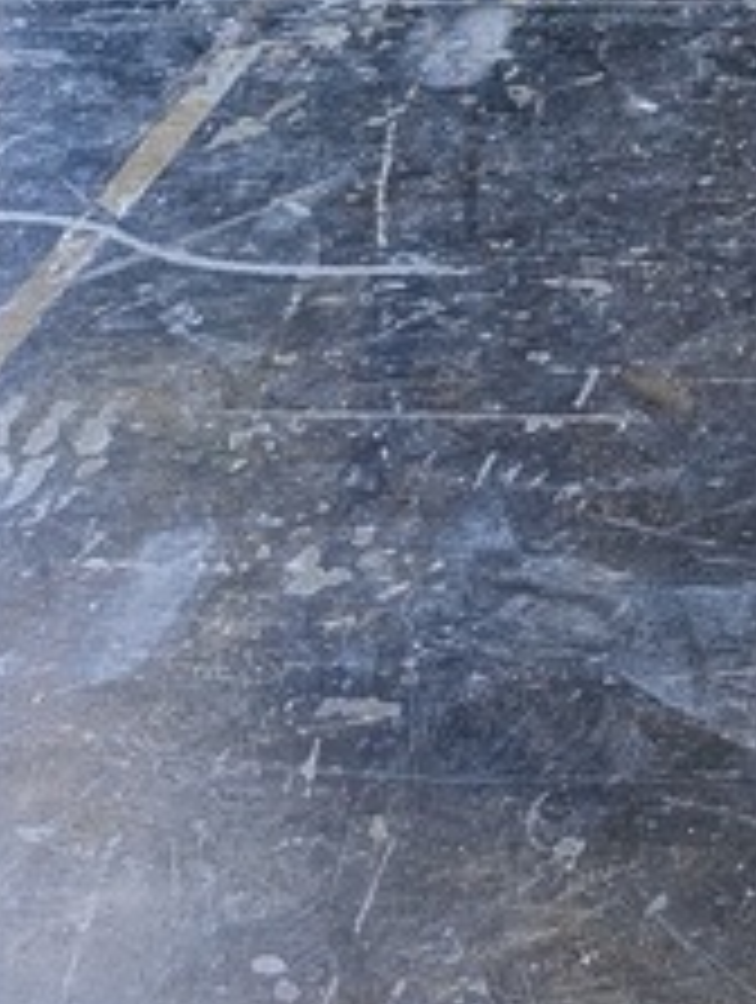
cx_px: 1188
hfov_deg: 15.6
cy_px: -693
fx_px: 2497
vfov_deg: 18.7
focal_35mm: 86
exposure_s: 1/60
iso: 15
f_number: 1.68
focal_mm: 6.9
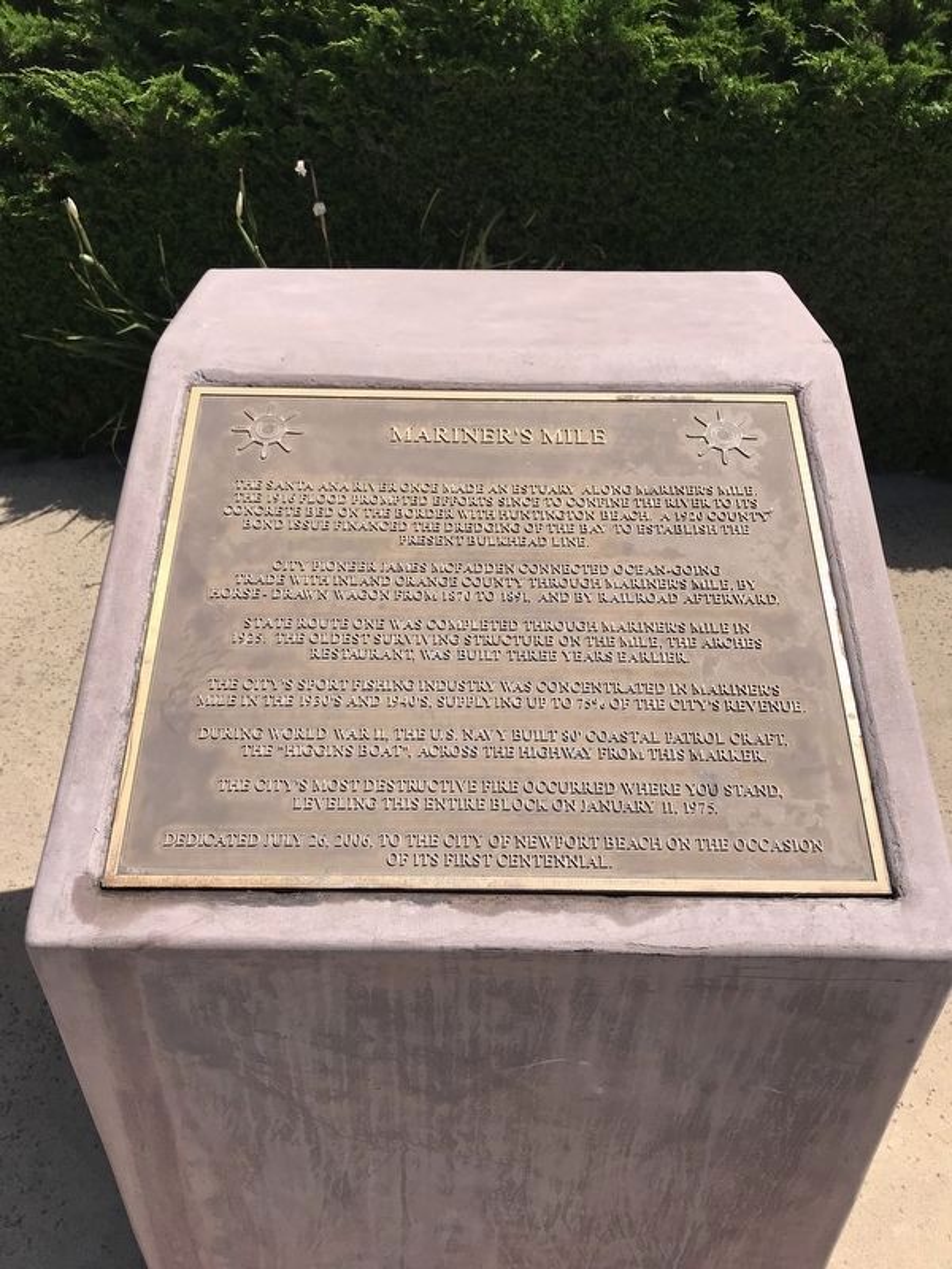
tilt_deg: -34.5
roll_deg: -1.2
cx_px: 476
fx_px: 1027
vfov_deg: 63.4
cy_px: 634
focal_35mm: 28
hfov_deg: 49.7
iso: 20
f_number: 1.8
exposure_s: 1/2591
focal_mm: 3.99
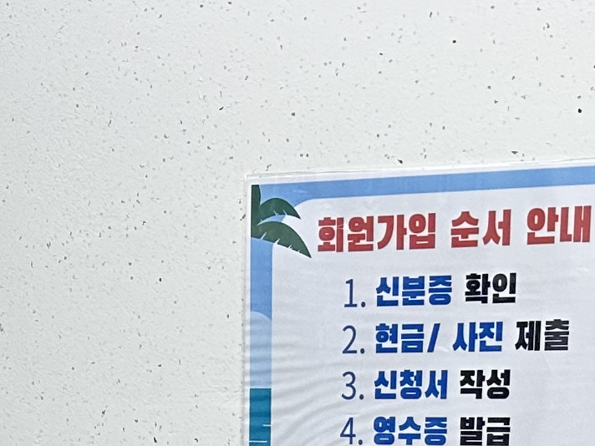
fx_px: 2338
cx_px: 221
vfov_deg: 9.8
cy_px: 1020
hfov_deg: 14.5
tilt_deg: -13.8
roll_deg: +2.1
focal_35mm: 136
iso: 80
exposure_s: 1/100
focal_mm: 6.86
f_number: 1.78
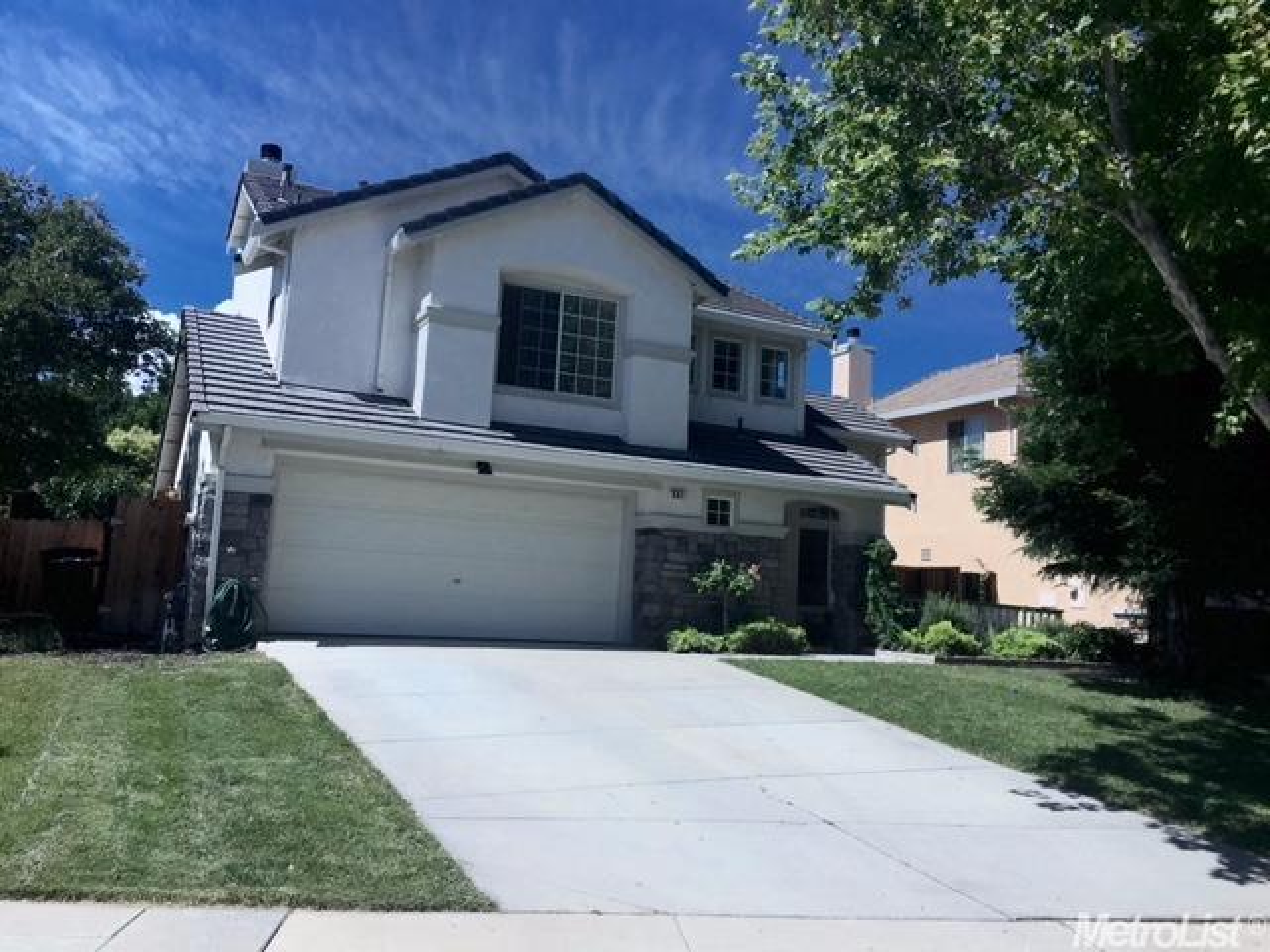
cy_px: 476
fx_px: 1064
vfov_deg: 48.2
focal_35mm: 29
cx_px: 635
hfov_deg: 61.7
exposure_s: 1/3205
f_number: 2.2
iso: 25
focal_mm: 4.15
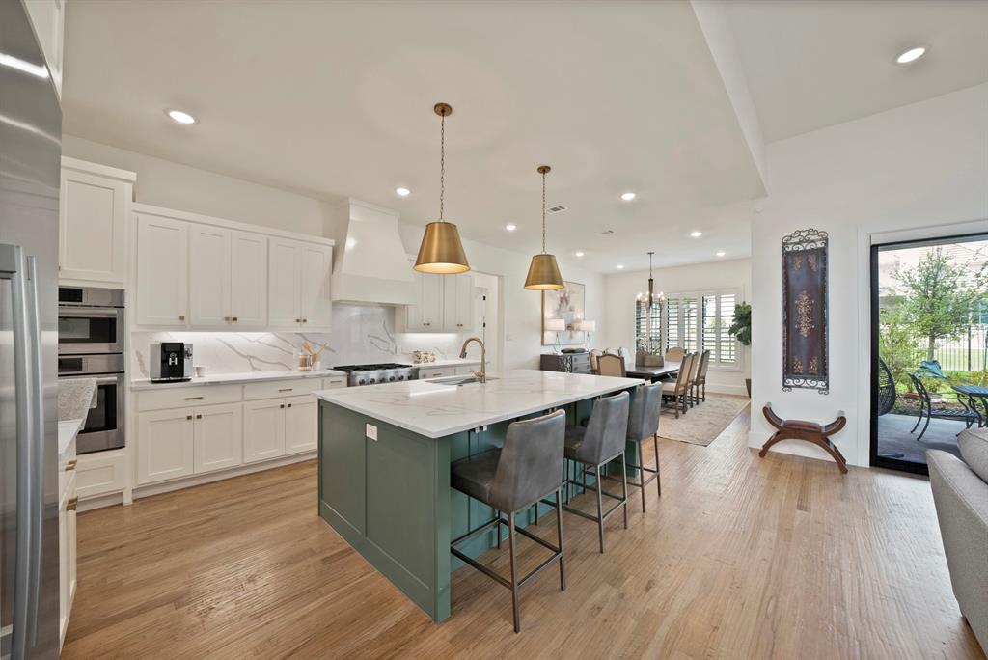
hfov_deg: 112.6
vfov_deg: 90.1
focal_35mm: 12
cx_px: 494
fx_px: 330
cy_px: 330
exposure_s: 1/5
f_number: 9
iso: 640
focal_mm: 12
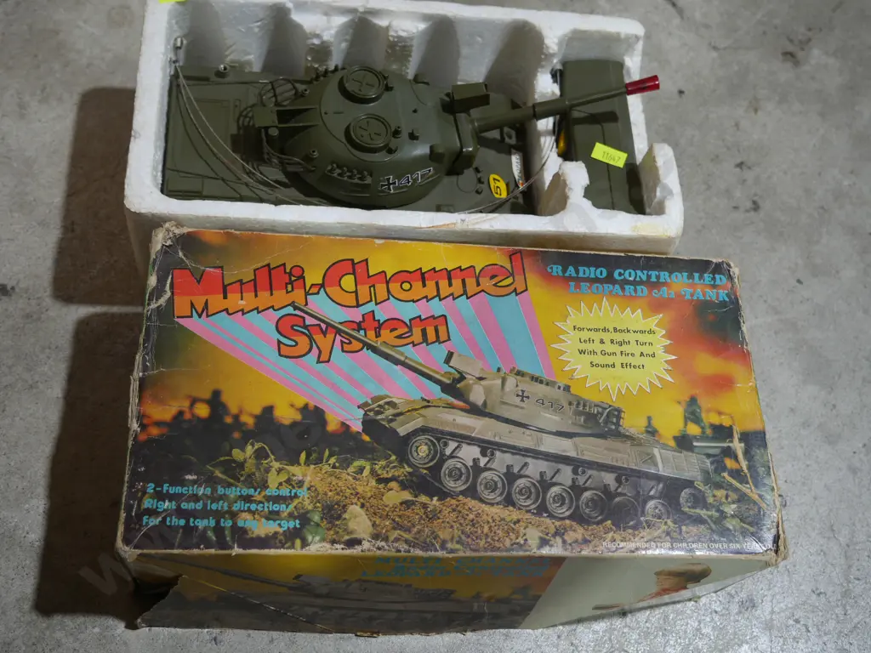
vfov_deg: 37.7
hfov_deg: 49.0
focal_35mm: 38
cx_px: 436
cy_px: 326
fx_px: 956
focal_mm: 19
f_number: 4.1
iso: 250
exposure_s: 1/60
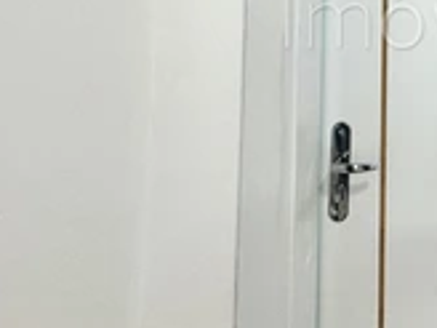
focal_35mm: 41
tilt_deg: +4.7
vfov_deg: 30.4
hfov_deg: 36.6
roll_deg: +0.3
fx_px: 518
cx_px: 509
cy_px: -56
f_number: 2.2
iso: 125
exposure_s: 1/120
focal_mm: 2.22
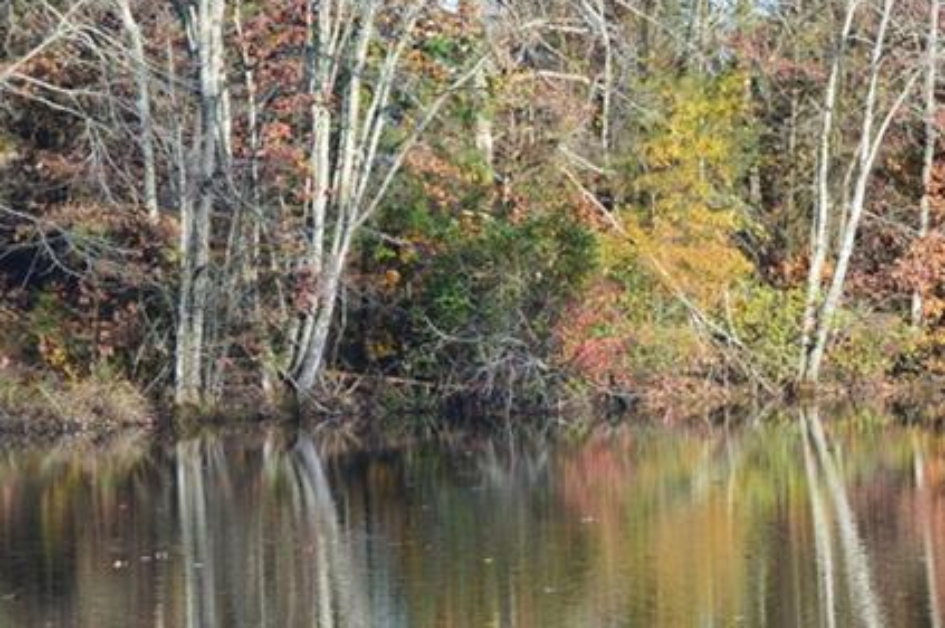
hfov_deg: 14.5
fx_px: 3618
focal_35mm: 138
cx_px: 1066
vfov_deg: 9.9
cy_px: 282
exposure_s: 1/250
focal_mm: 38
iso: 400
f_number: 10
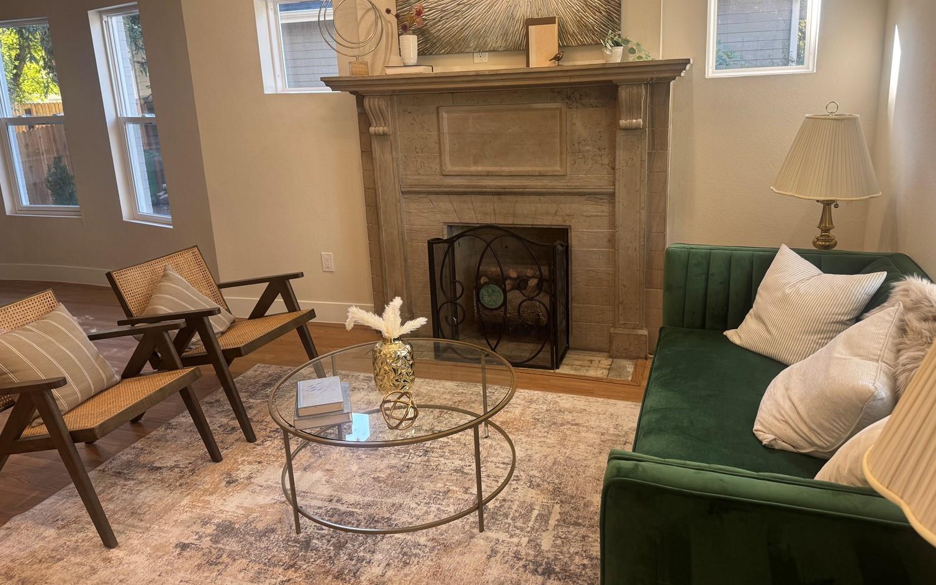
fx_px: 689
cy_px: 253
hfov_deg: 68.4
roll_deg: +2.6
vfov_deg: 45.9
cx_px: 477
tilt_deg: -15.7
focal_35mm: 27
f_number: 1.78
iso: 125
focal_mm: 6.76
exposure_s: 1/120
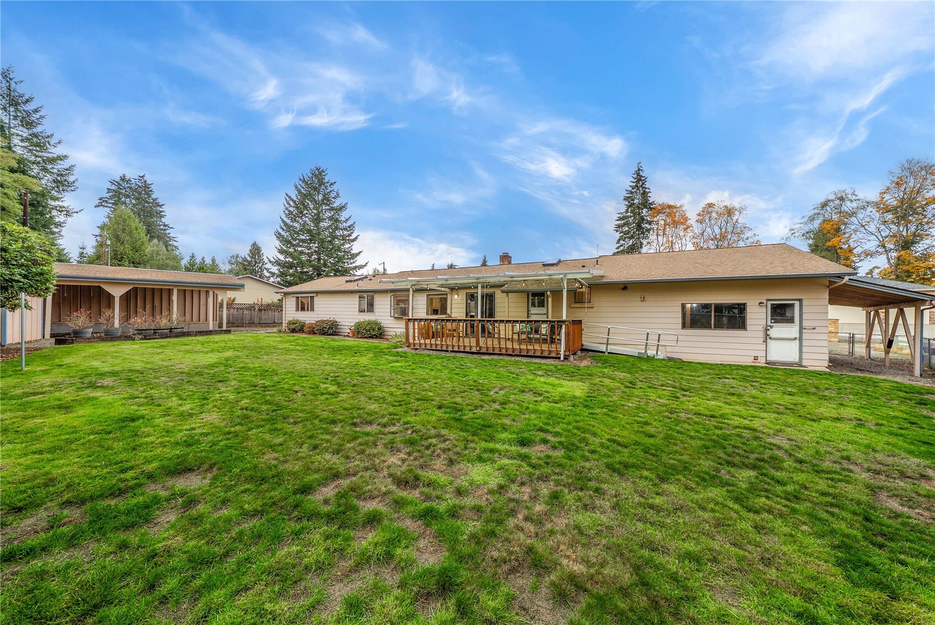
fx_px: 312
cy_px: 312
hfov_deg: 112.6
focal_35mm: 12
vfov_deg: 90.1
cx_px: 468
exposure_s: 1/80
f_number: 7.1
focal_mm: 12
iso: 80
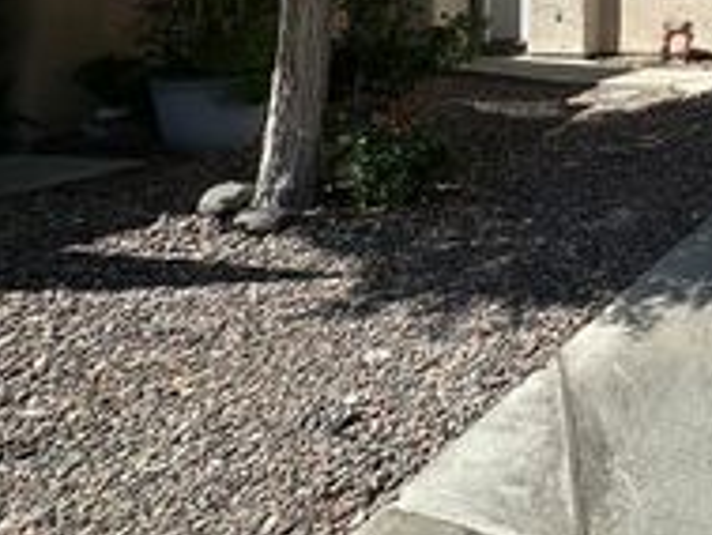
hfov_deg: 34.7
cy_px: -47
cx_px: 930
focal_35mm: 37
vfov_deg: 33.9
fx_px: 762
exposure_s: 1/3509
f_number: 2.2
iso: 50
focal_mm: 2.22
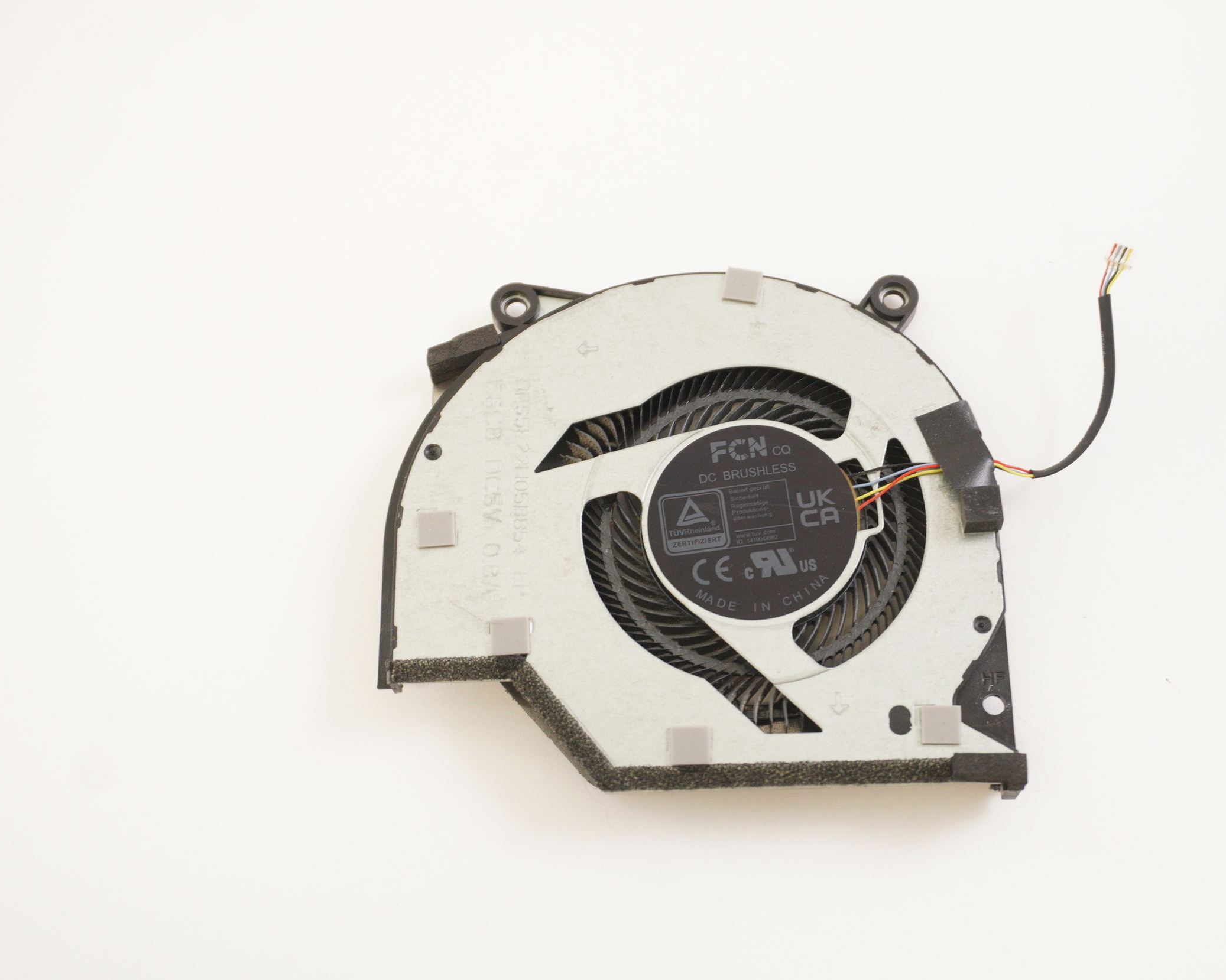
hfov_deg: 35.5
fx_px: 1907
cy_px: 490
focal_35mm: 53
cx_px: 734
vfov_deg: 28.8
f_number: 5.6
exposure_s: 1/30
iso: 1000
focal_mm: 31
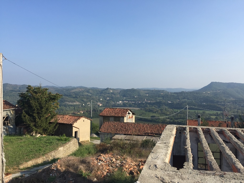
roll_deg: -0.8
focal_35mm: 29
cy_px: 92
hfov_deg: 61.7
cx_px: 122
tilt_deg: +0.7
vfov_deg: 48.2
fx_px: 204
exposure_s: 1/1364
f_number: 2.2
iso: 32
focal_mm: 4.15
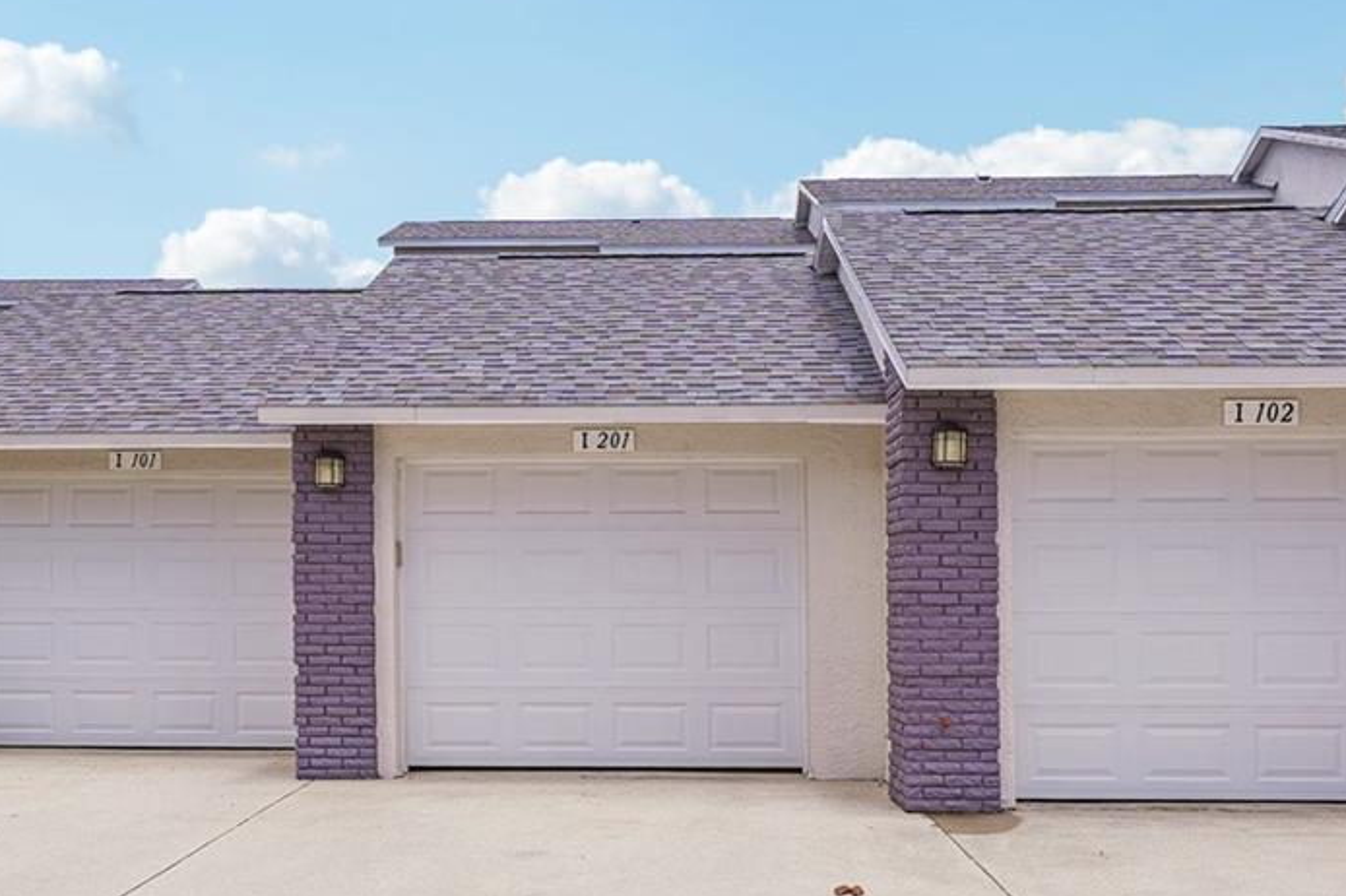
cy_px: 417
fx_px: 1158
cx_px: 640
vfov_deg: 42.3
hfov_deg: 60.3
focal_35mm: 31
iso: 50
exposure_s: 1/200
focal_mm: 14
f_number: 8
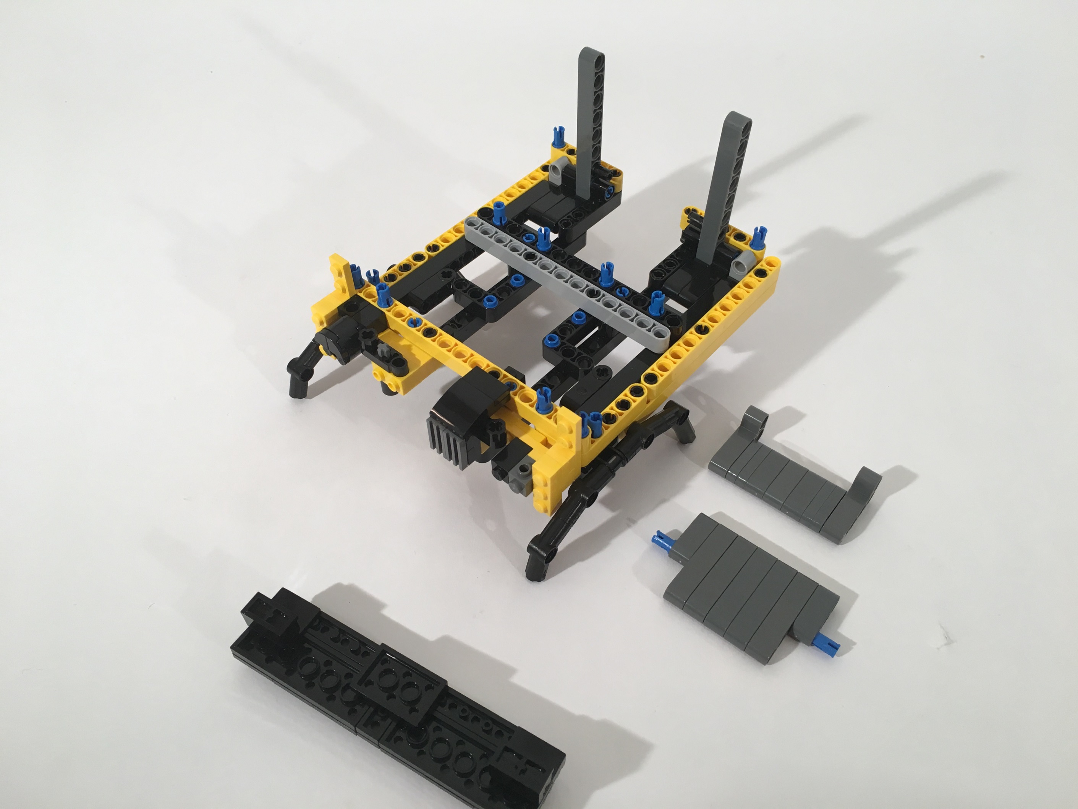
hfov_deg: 61.7
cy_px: 404
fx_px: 903
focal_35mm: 29
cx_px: 539
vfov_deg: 48.2
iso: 32
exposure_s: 1/40
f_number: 2.2
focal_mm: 4.15
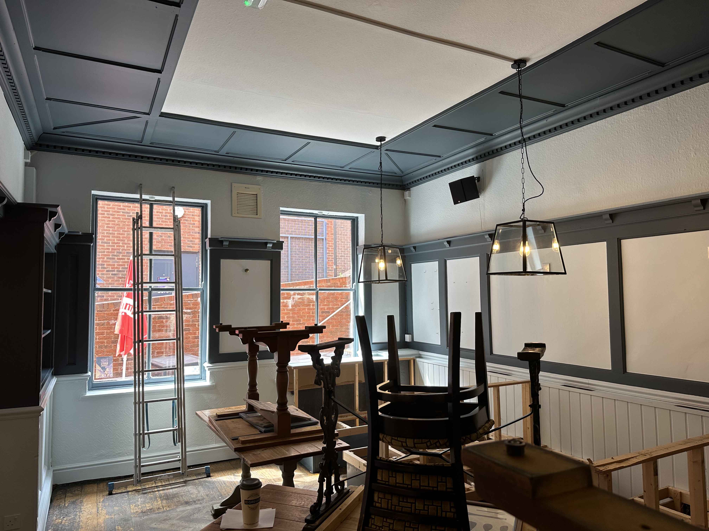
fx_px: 492
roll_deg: +0.3
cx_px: 354
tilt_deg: +3.8
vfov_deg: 56.8
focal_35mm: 24
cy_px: 266
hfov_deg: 71.6
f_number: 1.78
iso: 80
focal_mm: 6.86
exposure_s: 1/100
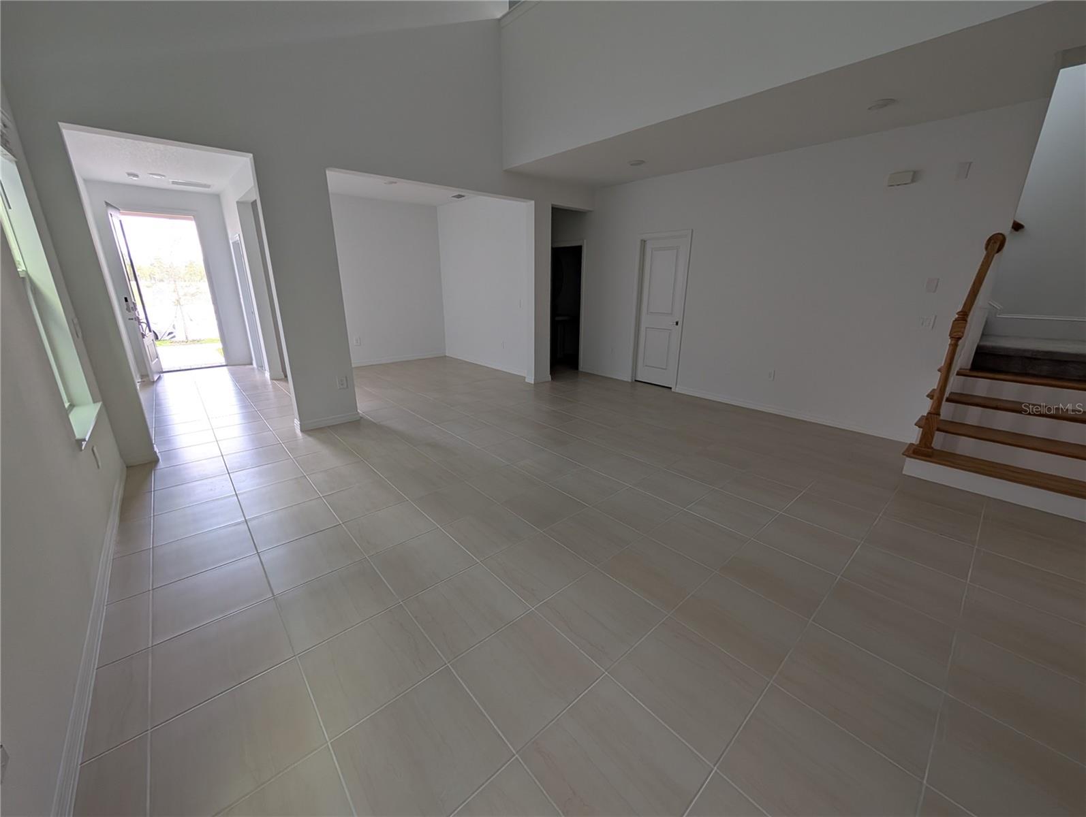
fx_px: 377
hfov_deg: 110.5
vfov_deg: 94.6
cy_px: 408
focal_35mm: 12
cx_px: 543
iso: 53
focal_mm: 2.02
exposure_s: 1/84.2
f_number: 1.7
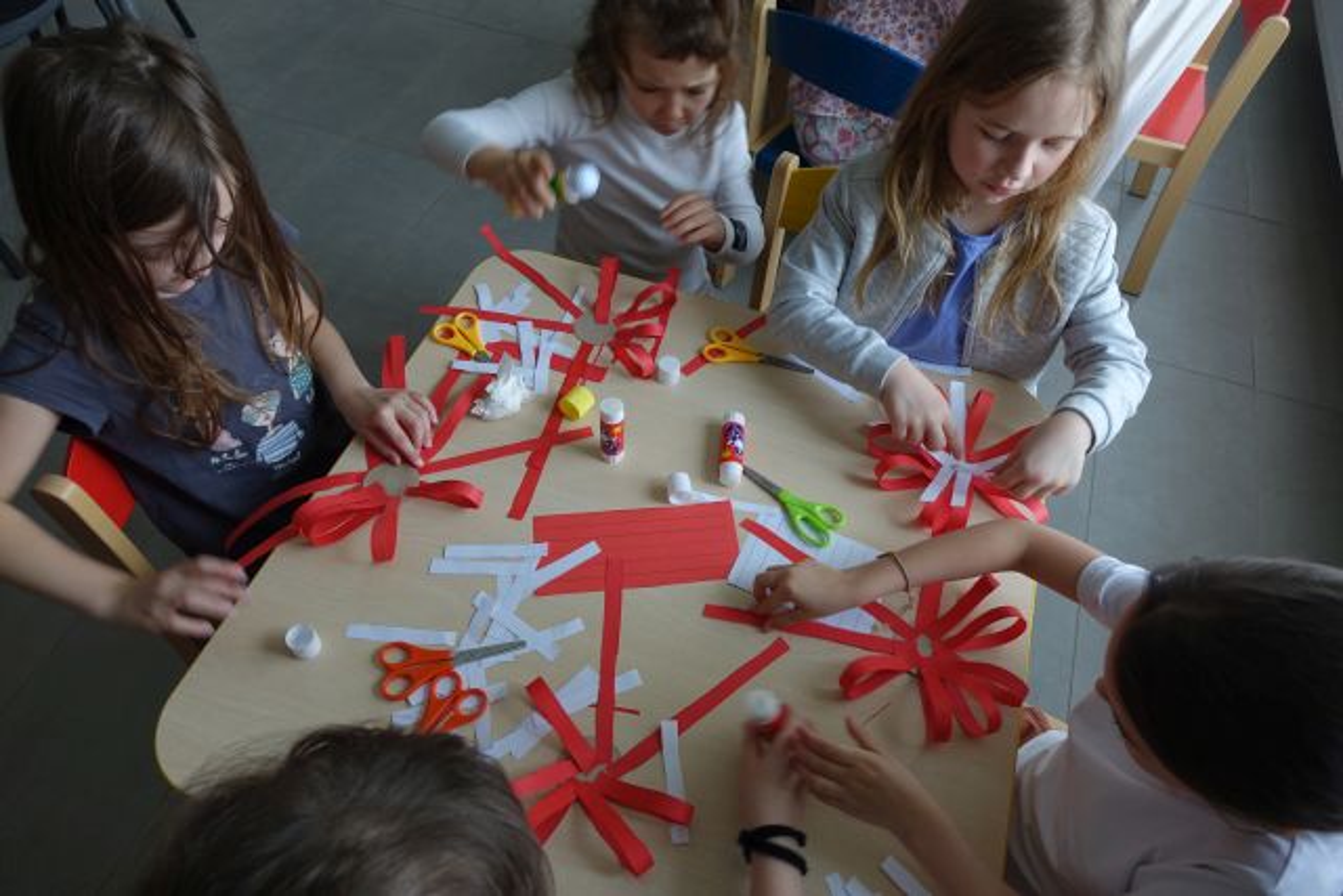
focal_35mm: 24
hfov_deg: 73.7
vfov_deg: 53.2
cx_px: 672
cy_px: 448
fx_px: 895
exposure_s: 1/50
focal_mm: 8.8
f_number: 2.8
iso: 125
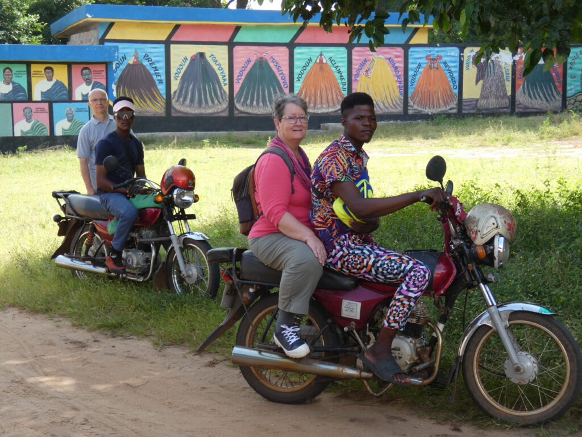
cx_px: 291
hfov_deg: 31.7
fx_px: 1026
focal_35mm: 61
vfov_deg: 24.0
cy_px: 218
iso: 80
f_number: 4.1
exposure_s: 1/125
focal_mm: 10.8
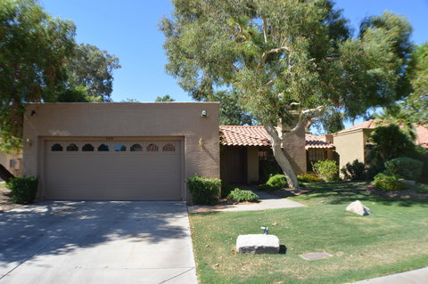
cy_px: 142
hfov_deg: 62.0
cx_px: 214
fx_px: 356
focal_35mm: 30
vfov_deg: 43.5
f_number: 7.1
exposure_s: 1/200
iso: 100
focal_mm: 20
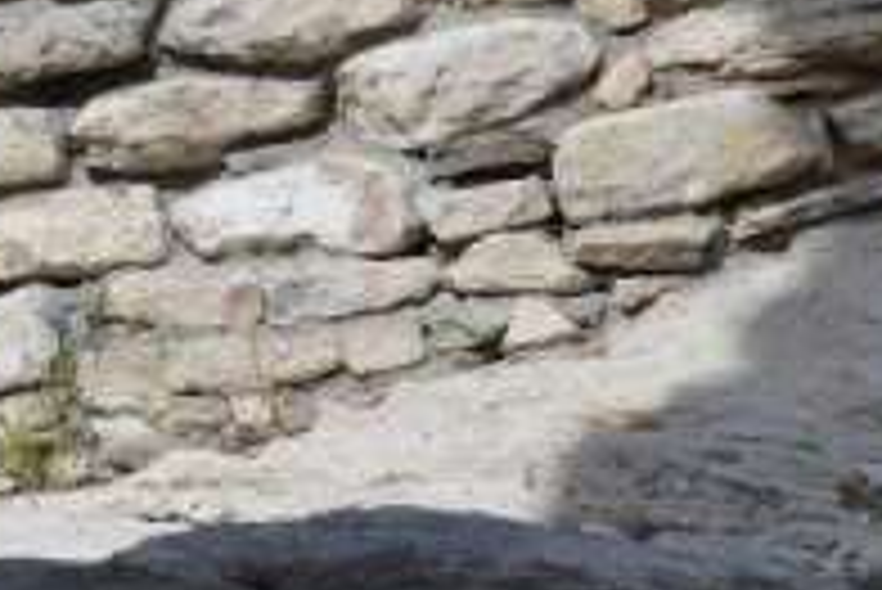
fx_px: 3604
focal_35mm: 147
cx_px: -572
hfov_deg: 13.0
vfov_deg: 9.0
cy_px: -383
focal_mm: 36
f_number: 7.1
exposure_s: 1/200
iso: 125
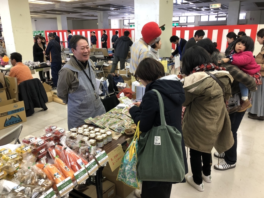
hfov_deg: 61.7
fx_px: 221
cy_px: 99
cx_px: 132
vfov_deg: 48.2
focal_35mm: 29
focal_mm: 3.99
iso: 160
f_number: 1.8
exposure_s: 1/120
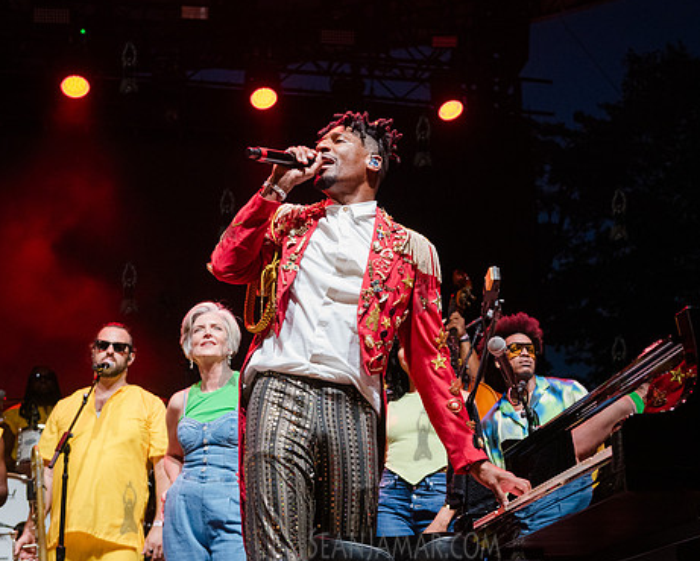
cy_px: 287
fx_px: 1347
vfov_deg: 23.5
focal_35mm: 65
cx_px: 422
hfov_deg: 29.1
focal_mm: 55
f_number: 4
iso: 6400
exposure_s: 1/320
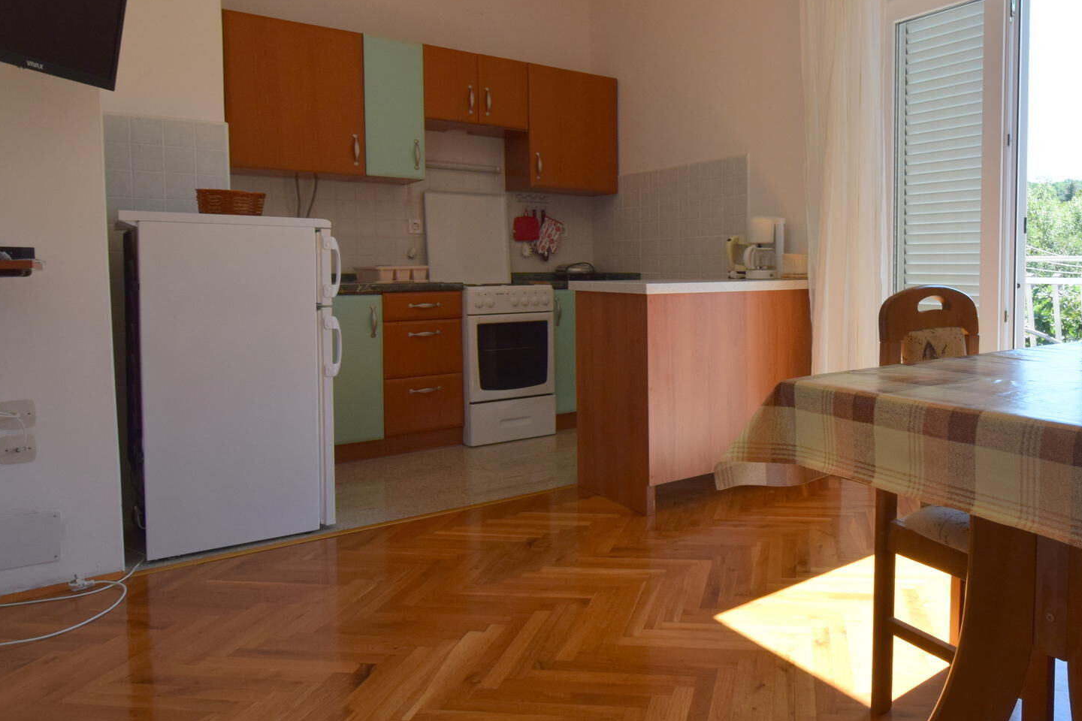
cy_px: 284
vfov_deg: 50.9
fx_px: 751
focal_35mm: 25
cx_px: 727
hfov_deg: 69.4
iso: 400
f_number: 7.1
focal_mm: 10
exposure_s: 1/200
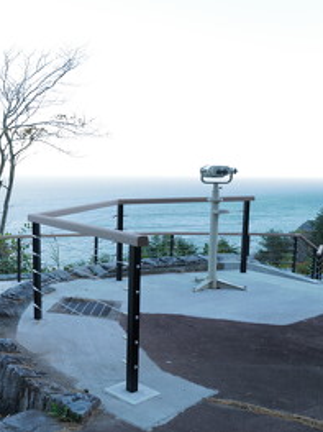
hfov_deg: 33.2
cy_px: 216
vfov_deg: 45.8
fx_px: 511
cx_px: 31
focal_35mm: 41
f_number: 3.5
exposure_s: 1/80
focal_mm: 28
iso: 100
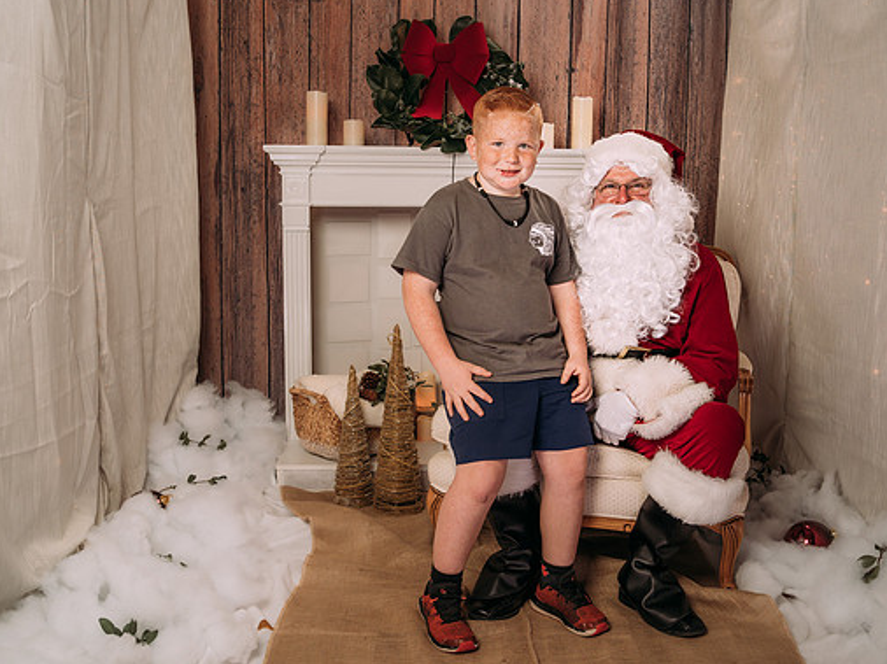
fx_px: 1050
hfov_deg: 45.8
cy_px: 323
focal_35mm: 41
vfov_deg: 35.1
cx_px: 471
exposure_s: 1/100
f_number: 5.6
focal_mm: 35
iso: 100
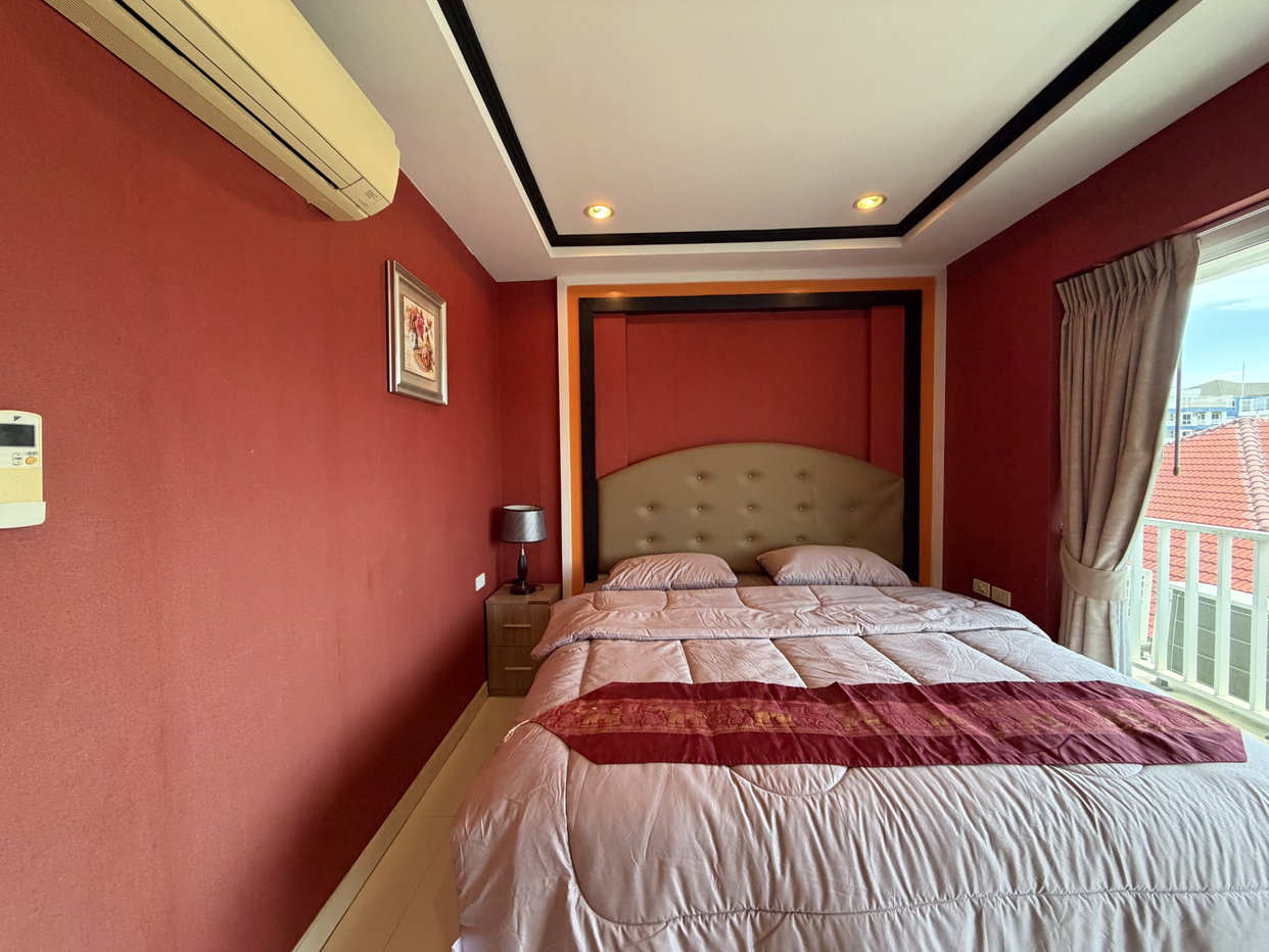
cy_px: 476
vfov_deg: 85.7
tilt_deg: -2.0
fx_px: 513
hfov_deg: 102.1
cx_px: 634
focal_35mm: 14
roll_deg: +0.9
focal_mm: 2.22
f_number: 2.2
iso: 320
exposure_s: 1/50
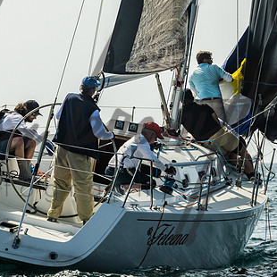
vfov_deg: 4.9
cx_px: 150
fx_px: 3205
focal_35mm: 354
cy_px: 78
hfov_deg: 4.9
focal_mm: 135
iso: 320
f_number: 6.3
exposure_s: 1/2000
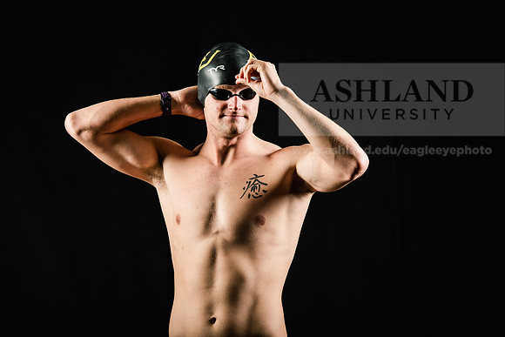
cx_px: 252
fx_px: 2175
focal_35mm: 155
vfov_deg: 8.9
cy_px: 168
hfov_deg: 13.2
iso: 320
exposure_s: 1/250
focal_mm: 155
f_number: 5.6
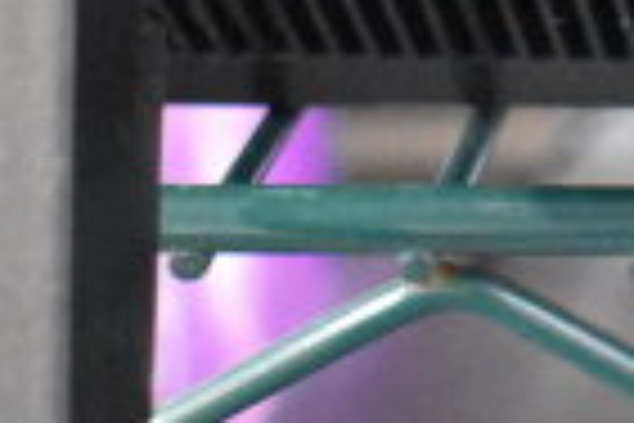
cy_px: -79
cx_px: 1286
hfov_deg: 10.1
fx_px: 3313
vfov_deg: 7.2
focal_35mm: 188
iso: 12800
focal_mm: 29
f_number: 4.2
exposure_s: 1/50
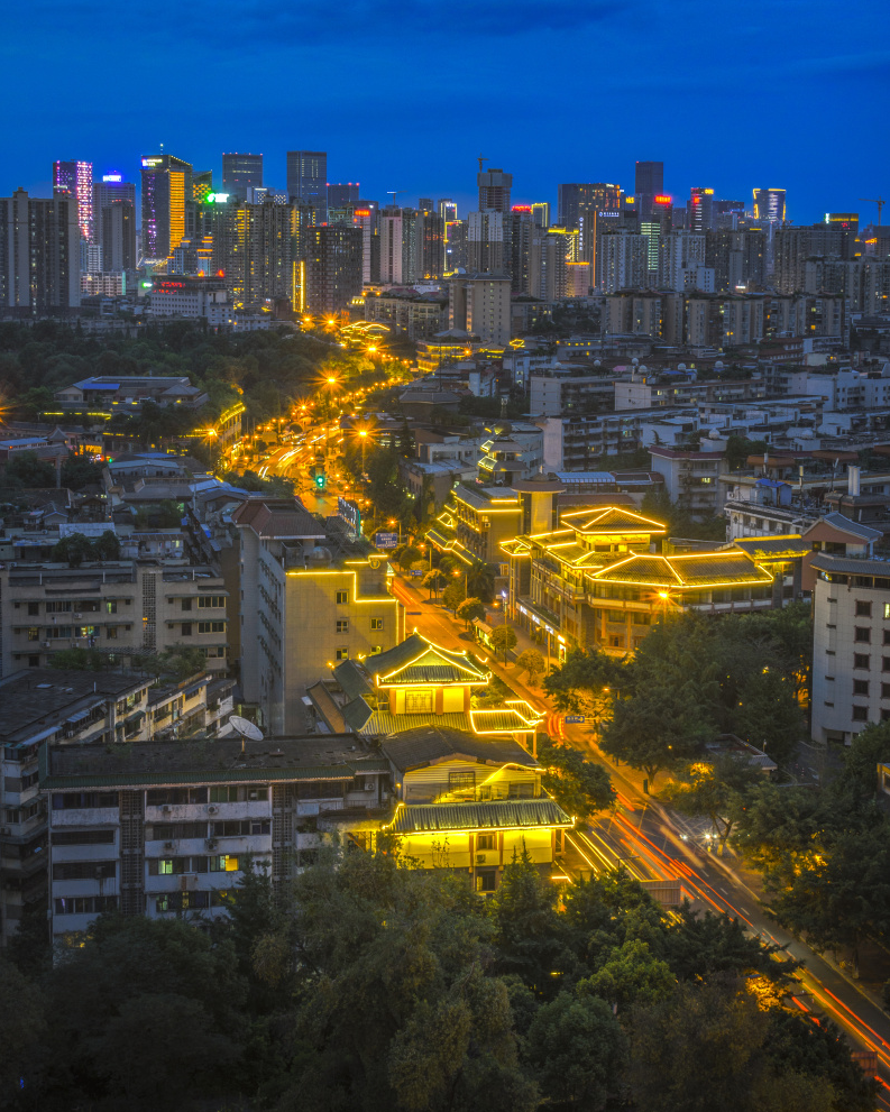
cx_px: 445
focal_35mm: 60
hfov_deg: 25.6
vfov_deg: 31.6
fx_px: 1961
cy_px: 462
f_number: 10
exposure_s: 3
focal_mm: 35
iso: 100
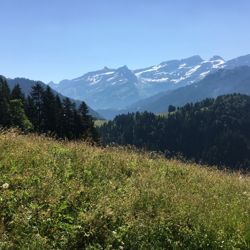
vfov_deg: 47.2
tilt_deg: -2.0
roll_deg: +3.2
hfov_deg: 47.2
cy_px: 126
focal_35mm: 35
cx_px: 129
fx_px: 286
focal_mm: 4.15
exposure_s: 1/2137
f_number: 2.2
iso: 25
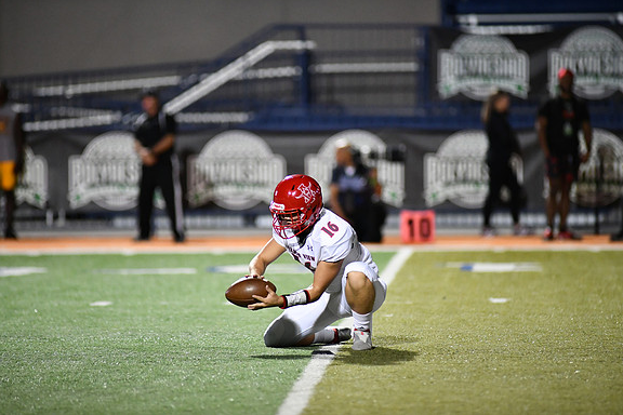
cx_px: 313
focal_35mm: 302
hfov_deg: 6.8
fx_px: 5226
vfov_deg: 4.6
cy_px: 207
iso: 4500
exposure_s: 1/1000
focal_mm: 300
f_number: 2.8
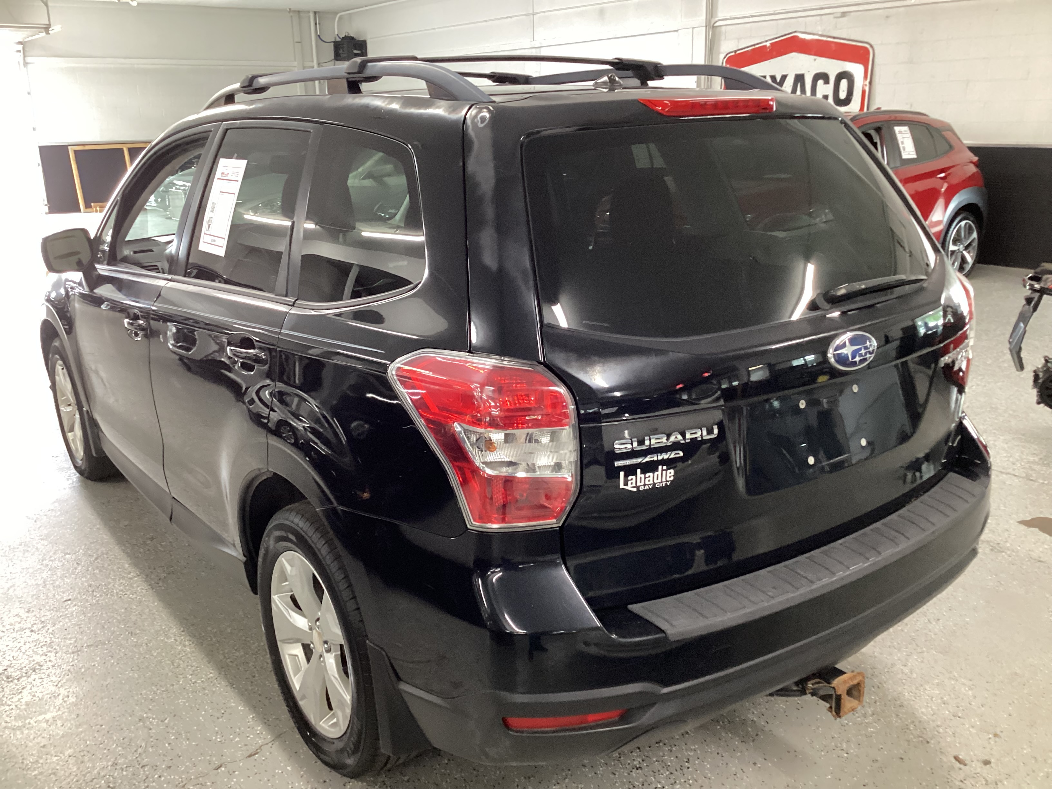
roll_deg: +0.7
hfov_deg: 58.4
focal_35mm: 31
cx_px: 526
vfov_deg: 45.4
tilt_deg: -17.9
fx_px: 942
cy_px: 394
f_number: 2.4
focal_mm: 3.3
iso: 320
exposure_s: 1/40
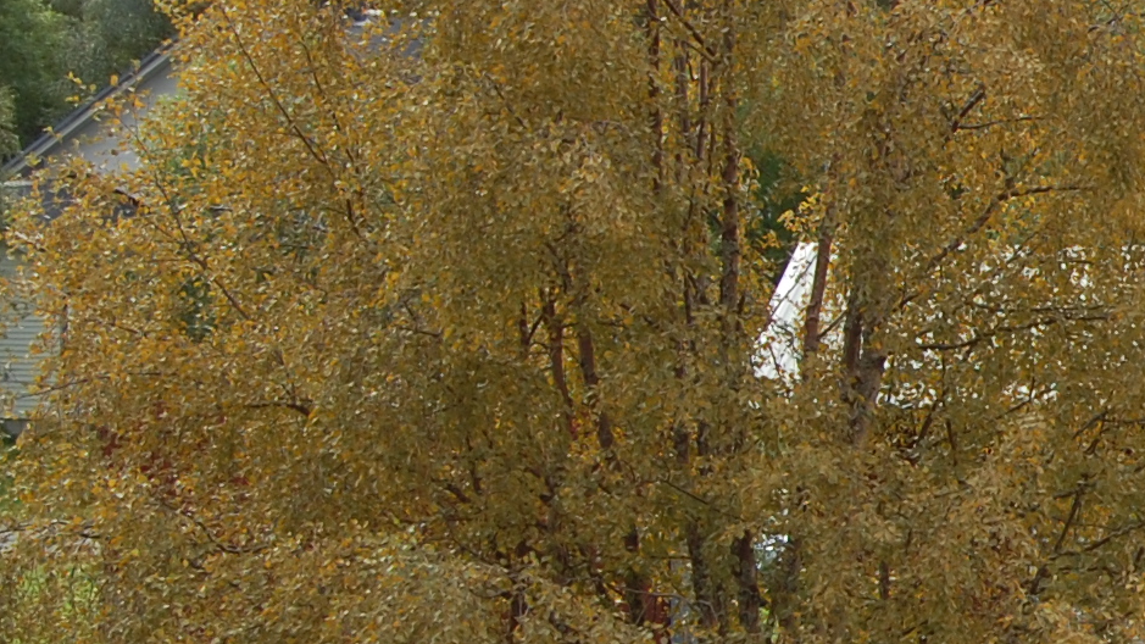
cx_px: 1714
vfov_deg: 7.5
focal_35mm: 161
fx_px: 4888
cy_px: 359
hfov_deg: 12.7
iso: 200
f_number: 8
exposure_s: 1/250
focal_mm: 32
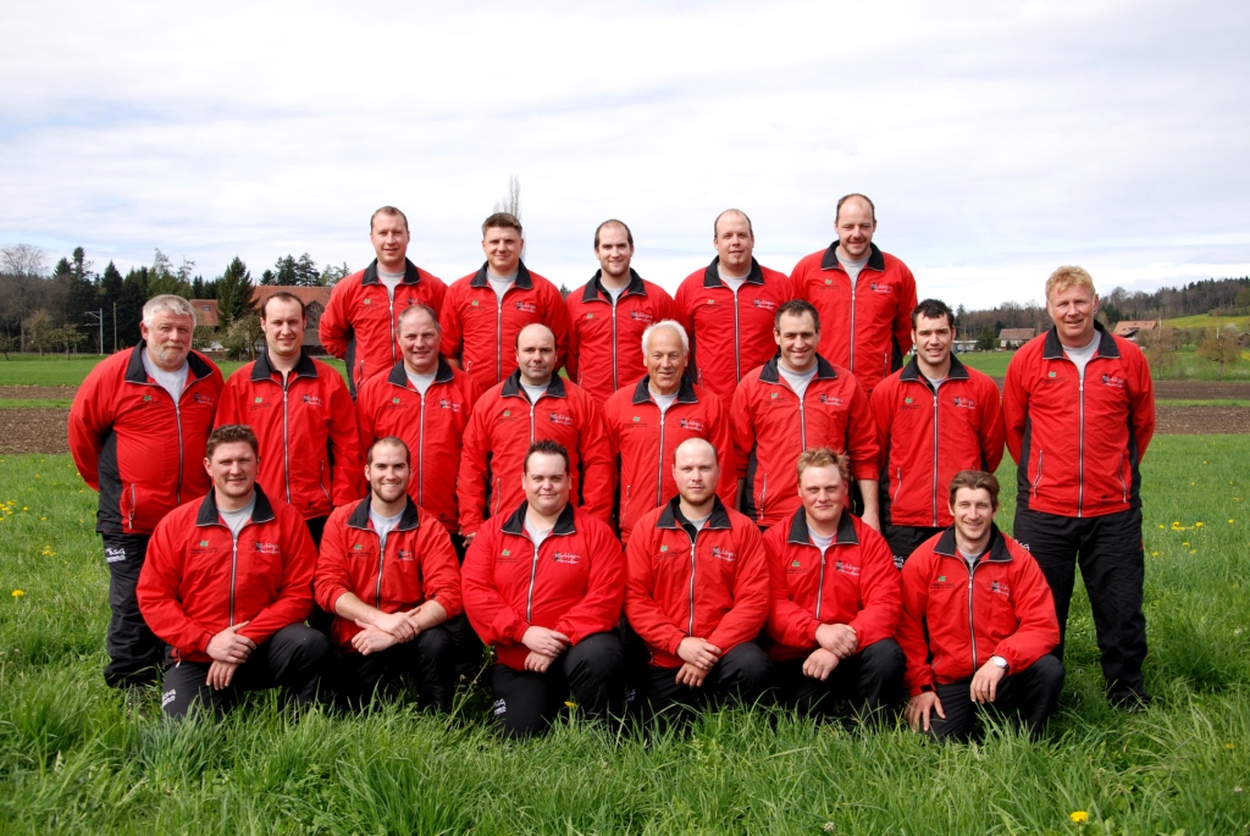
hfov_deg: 49.5
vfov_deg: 34.3
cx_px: 625
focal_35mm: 39
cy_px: 418
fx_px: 1355
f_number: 6.7
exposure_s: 1/180
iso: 100
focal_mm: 26
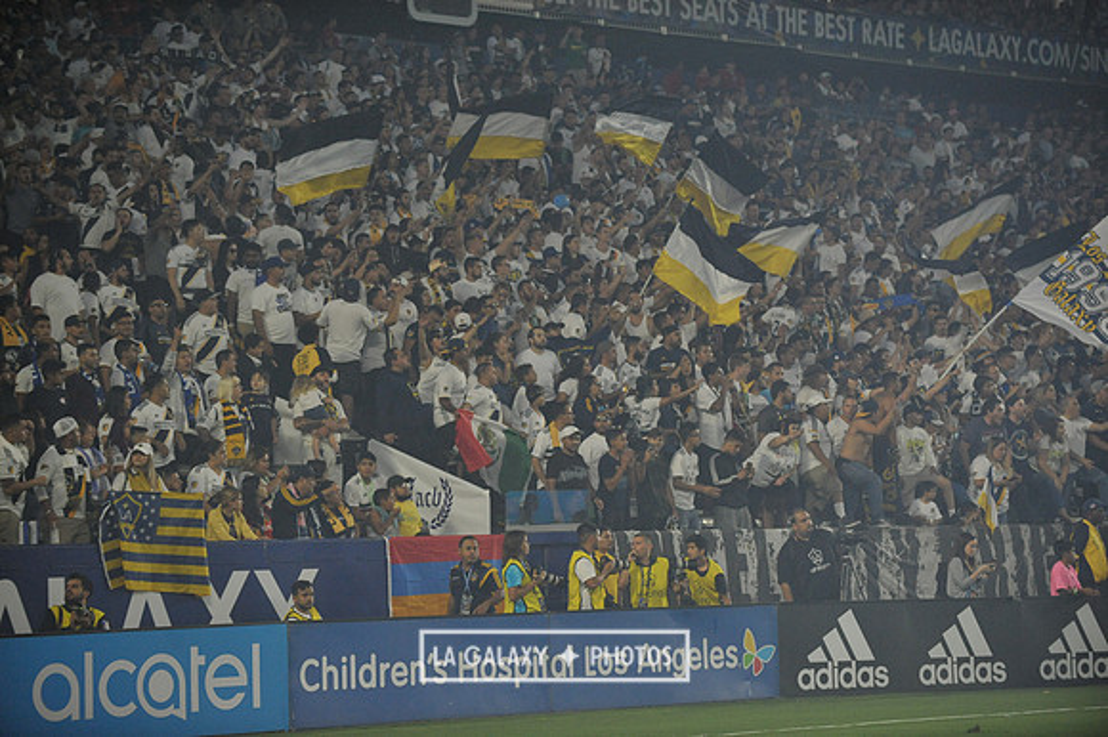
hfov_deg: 17.1
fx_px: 3691
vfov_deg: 11.4
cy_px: 368
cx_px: 554
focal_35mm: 120
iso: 3200
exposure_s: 1/2500
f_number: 3.2
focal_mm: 120
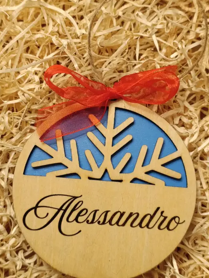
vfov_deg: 31.2
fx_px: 498
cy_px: 128
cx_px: 114
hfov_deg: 23.7
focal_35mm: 62
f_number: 1.65
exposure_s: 1/120
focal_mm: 6.11
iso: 659
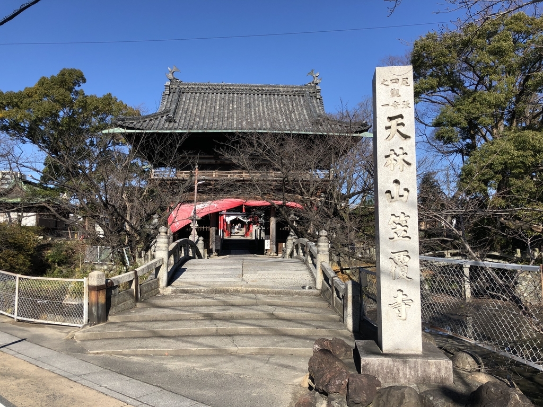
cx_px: 272
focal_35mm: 28
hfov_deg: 63.4
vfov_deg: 49.7
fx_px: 439
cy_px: 204
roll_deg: +0.4
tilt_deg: +6.4
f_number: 1.8
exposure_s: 1/1779
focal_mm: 3.99
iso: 20
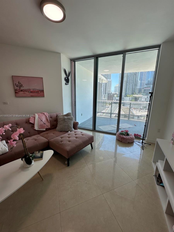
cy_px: 116
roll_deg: -0.8
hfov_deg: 85.7
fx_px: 94
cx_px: 87
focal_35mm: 14
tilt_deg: -12.6
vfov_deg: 102.1
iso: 40
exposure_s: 1/225
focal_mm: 2.22
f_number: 2.2
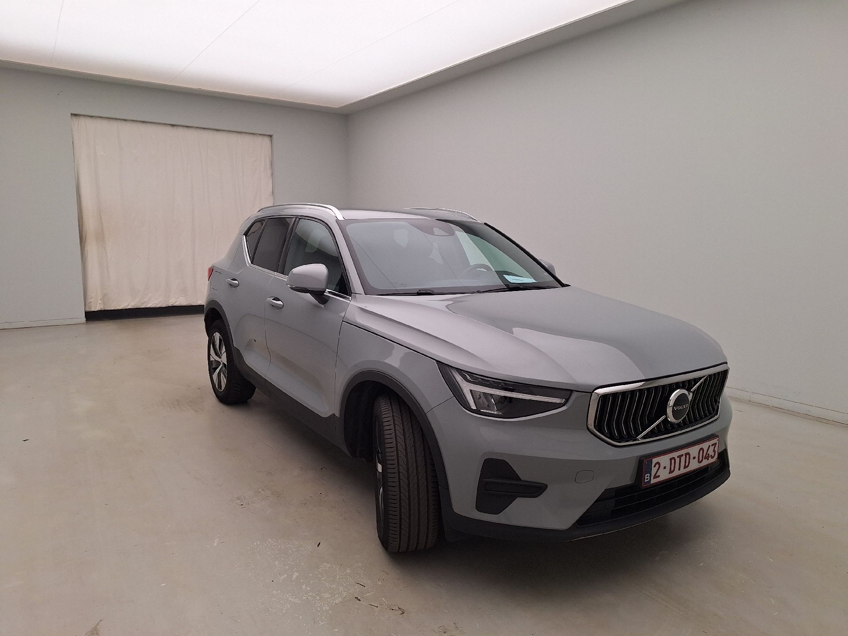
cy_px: 318
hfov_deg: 73.9
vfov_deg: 58.9
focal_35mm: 23
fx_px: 563
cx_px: 424
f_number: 1.8
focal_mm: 5.54
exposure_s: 1/226
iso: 40
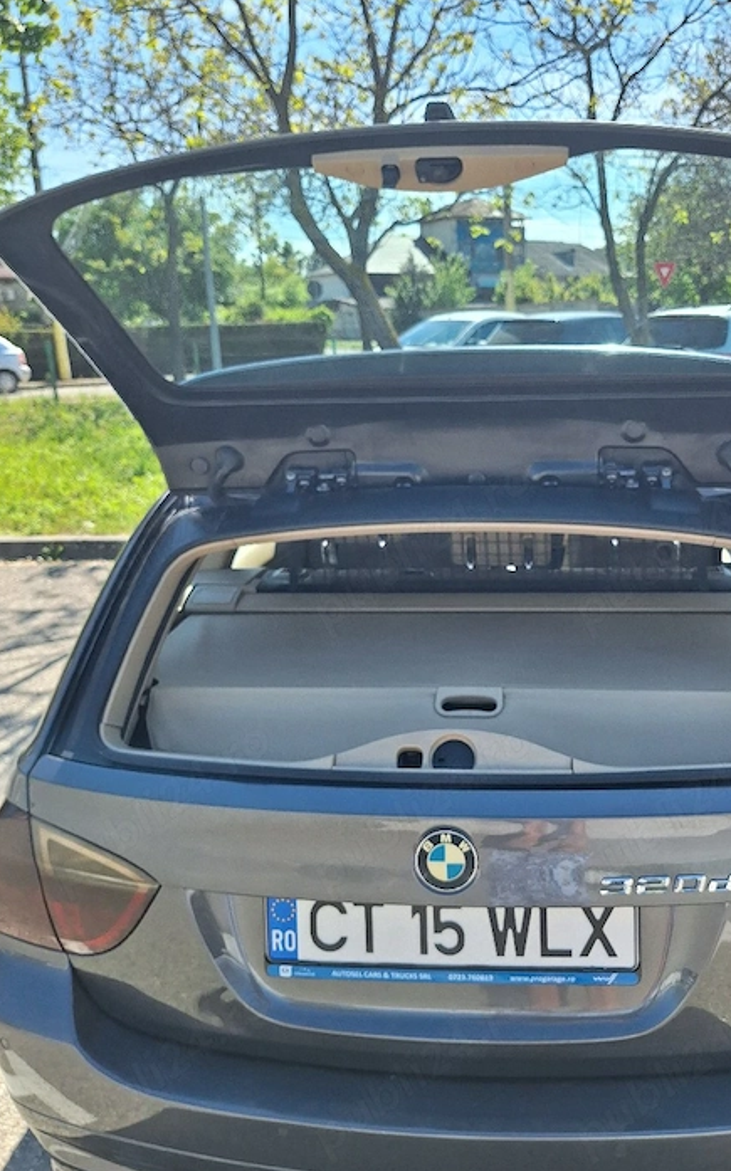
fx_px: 893
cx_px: 489
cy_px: 586
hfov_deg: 43.8
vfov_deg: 66.5
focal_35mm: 28
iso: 40
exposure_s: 1/1429
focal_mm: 5.54
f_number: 1.8
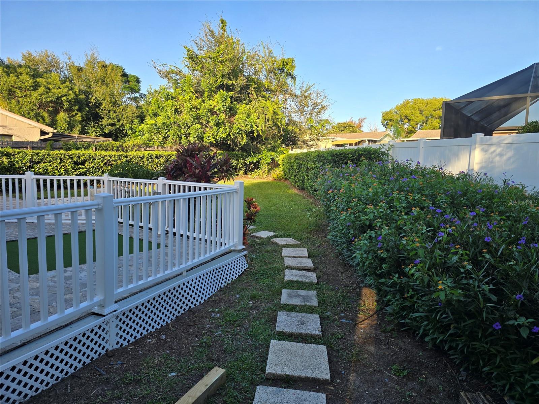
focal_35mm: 23
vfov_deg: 58.9
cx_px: 270
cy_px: 202
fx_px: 358
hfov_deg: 73.9
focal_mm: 6.3
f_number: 1.7
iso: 12
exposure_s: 1/311
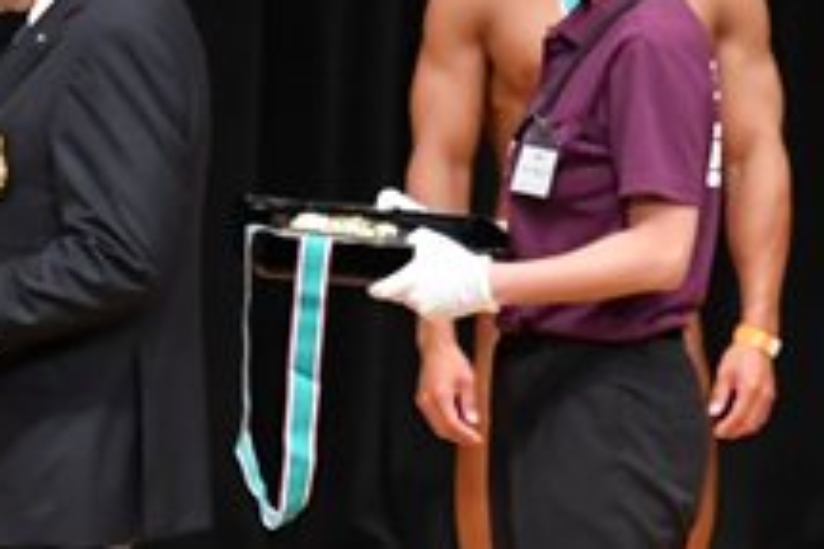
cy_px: 458
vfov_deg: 1.8
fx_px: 17806
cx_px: -254
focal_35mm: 778
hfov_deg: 2.6
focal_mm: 145
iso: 4000
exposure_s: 1/400
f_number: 5.6
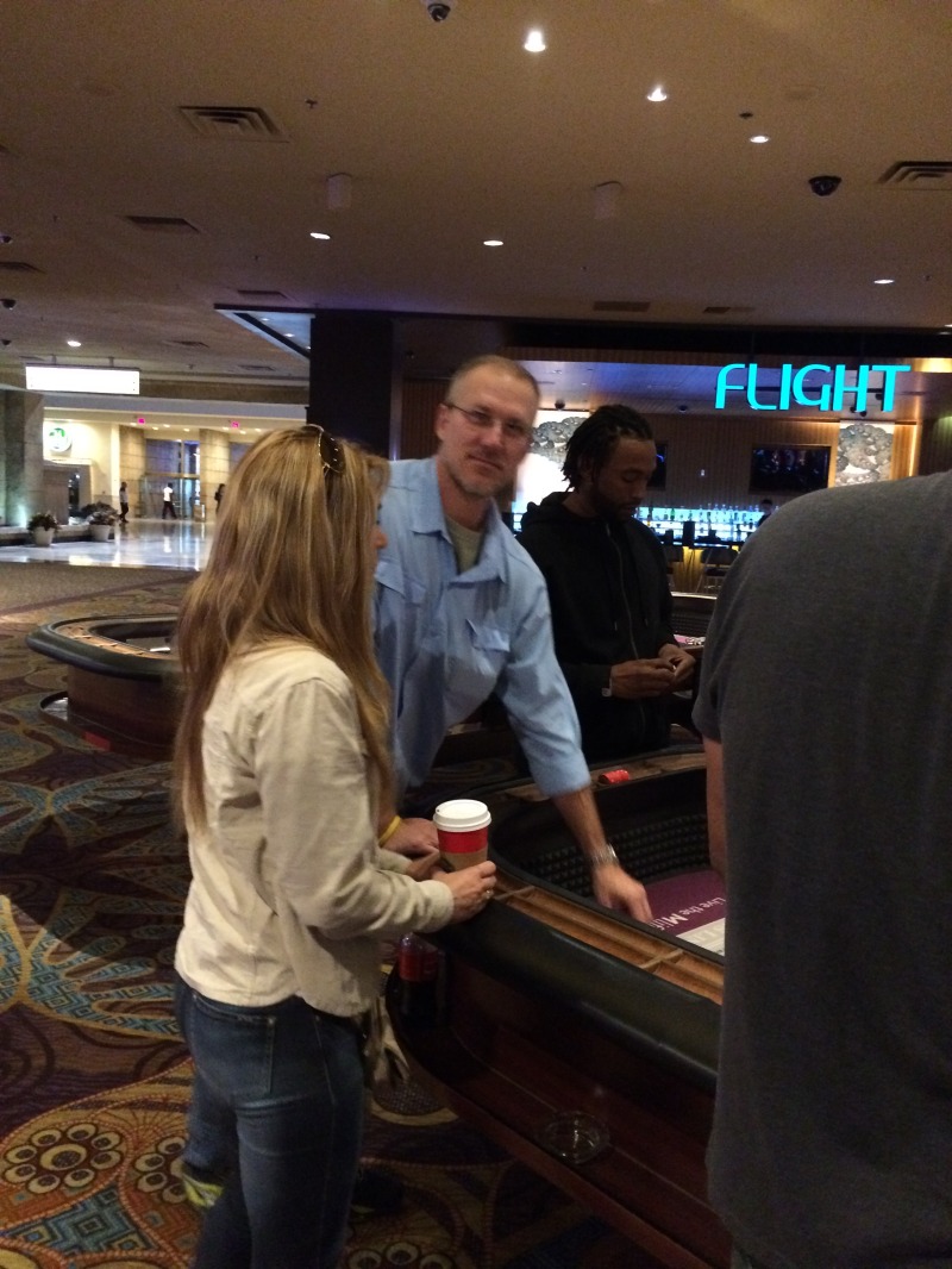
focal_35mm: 29
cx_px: 476
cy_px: 634
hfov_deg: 48.2
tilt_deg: -7.0
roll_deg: -1.5
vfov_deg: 61.6
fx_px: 1063
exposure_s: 1/15
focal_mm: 4.15
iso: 400
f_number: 2.2
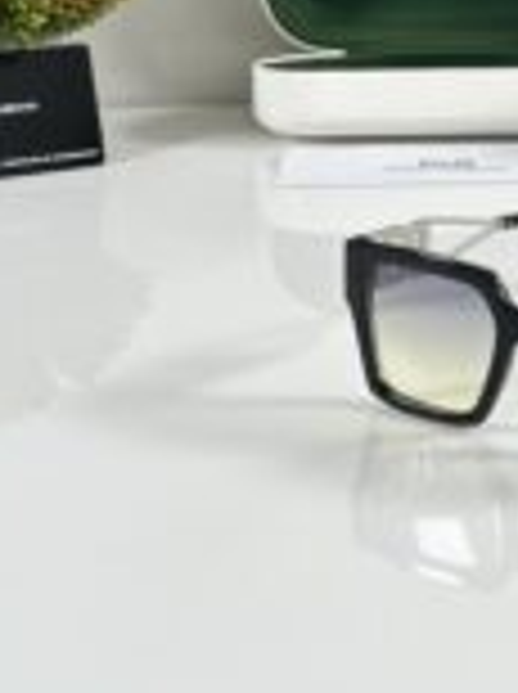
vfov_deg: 15.2
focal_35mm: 125
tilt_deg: -7.6
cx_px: 554
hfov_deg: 11.7
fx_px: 2501
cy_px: -148
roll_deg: +1.5
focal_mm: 6.86
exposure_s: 1/100
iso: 80
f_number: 1.78
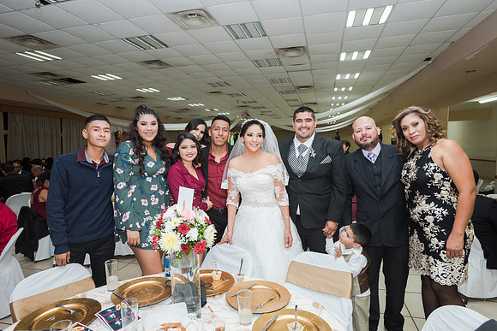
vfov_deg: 62.0
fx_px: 276
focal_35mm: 20
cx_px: 248
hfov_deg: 84.0
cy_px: 166
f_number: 4
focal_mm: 20
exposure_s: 1/100
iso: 1600
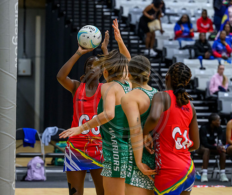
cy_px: 104
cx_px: 91
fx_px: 1259
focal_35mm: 180
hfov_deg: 10.5
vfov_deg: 8.8
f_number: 4
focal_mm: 140
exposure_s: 1/800
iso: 4000
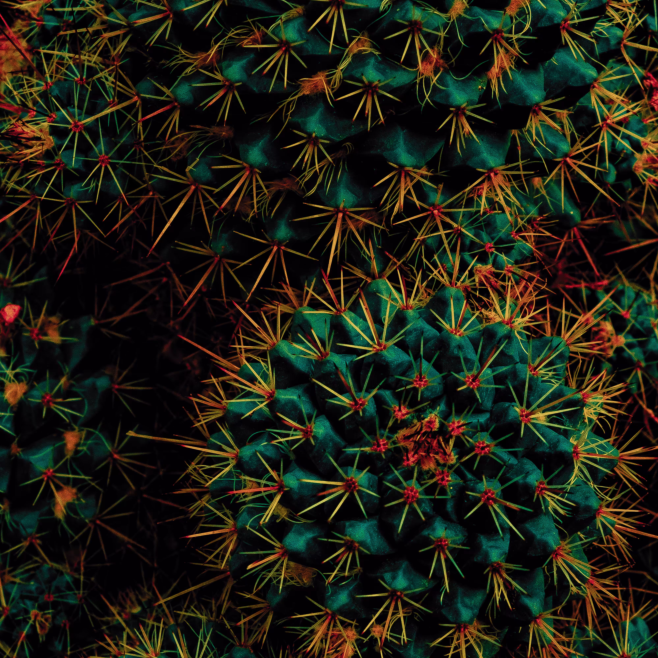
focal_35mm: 106
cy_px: 463
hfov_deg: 16.4
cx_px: 329
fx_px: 2280
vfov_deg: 16.4
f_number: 13
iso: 200
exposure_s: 1/60
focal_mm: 55
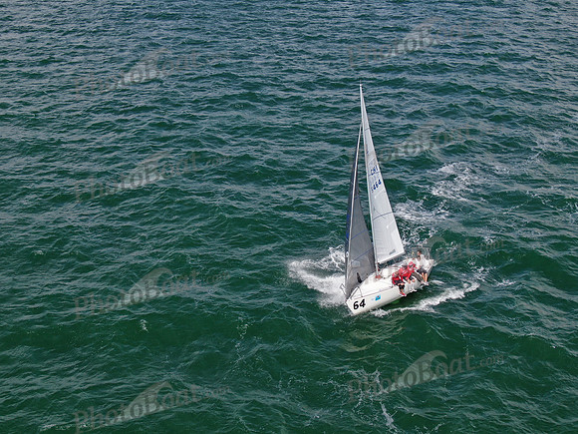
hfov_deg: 39.7
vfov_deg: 30.3
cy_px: 217
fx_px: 801
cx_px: 289
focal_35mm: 48
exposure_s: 1/1000
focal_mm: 8.6
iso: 100
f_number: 3.8
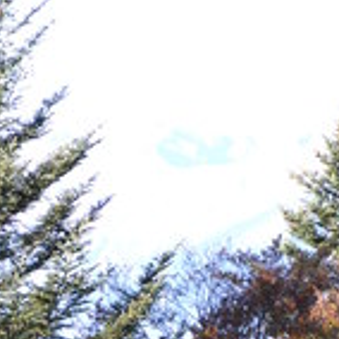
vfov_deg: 4.9
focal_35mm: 351
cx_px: 137
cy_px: 574
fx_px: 3889
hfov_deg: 5.0
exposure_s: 1/500
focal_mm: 52
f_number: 5.6
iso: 1000
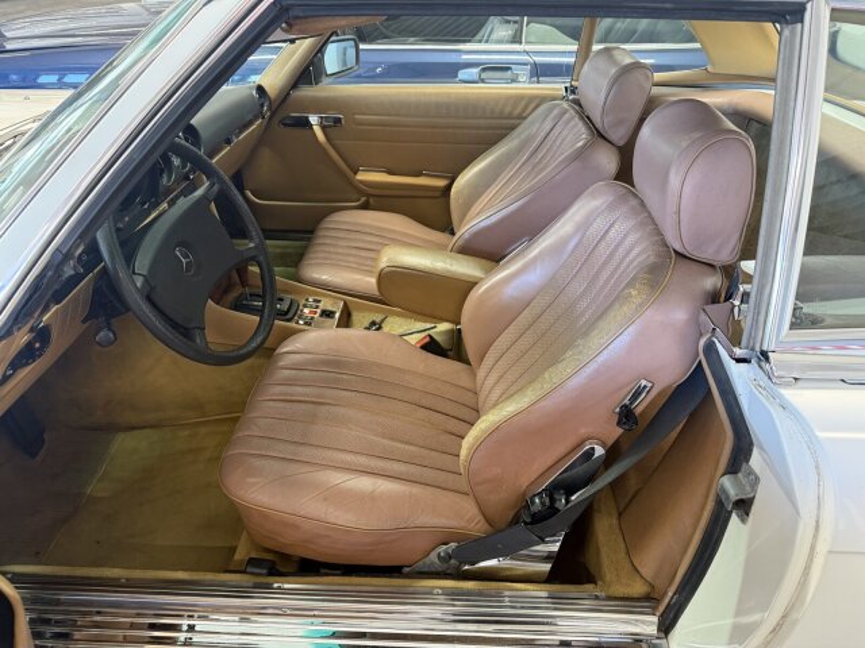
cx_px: 432
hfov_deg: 71.6
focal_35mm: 24
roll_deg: -2.2
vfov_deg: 56.8
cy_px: 324
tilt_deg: -33.5
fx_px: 600
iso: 400
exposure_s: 1/50
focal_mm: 6.76
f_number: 1.78
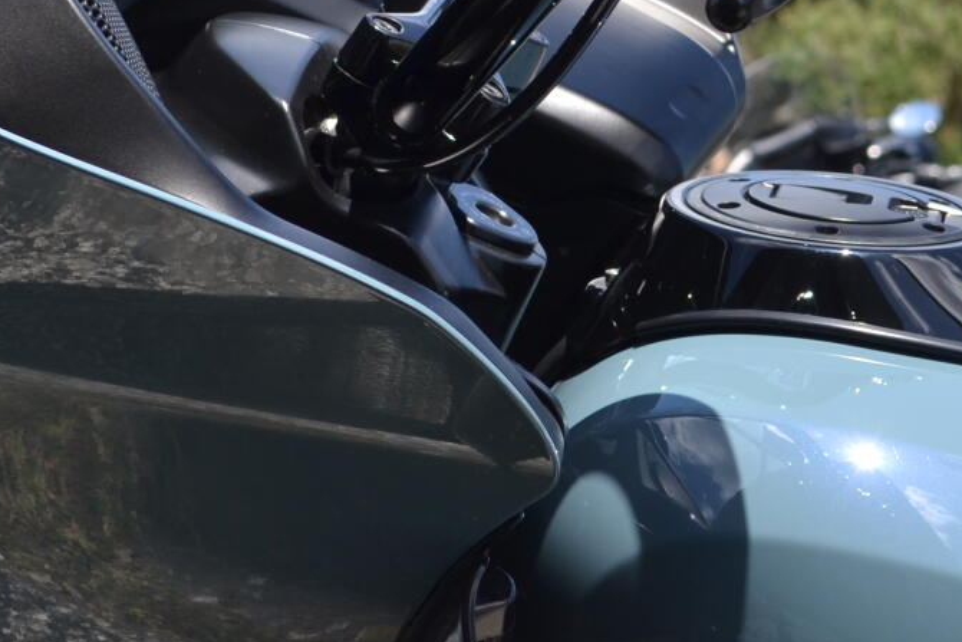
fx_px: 5385
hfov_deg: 10.2
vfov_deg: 6.8
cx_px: 550
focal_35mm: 201
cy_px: 159
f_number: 7.1
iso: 100
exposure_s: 1/200
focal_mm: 45
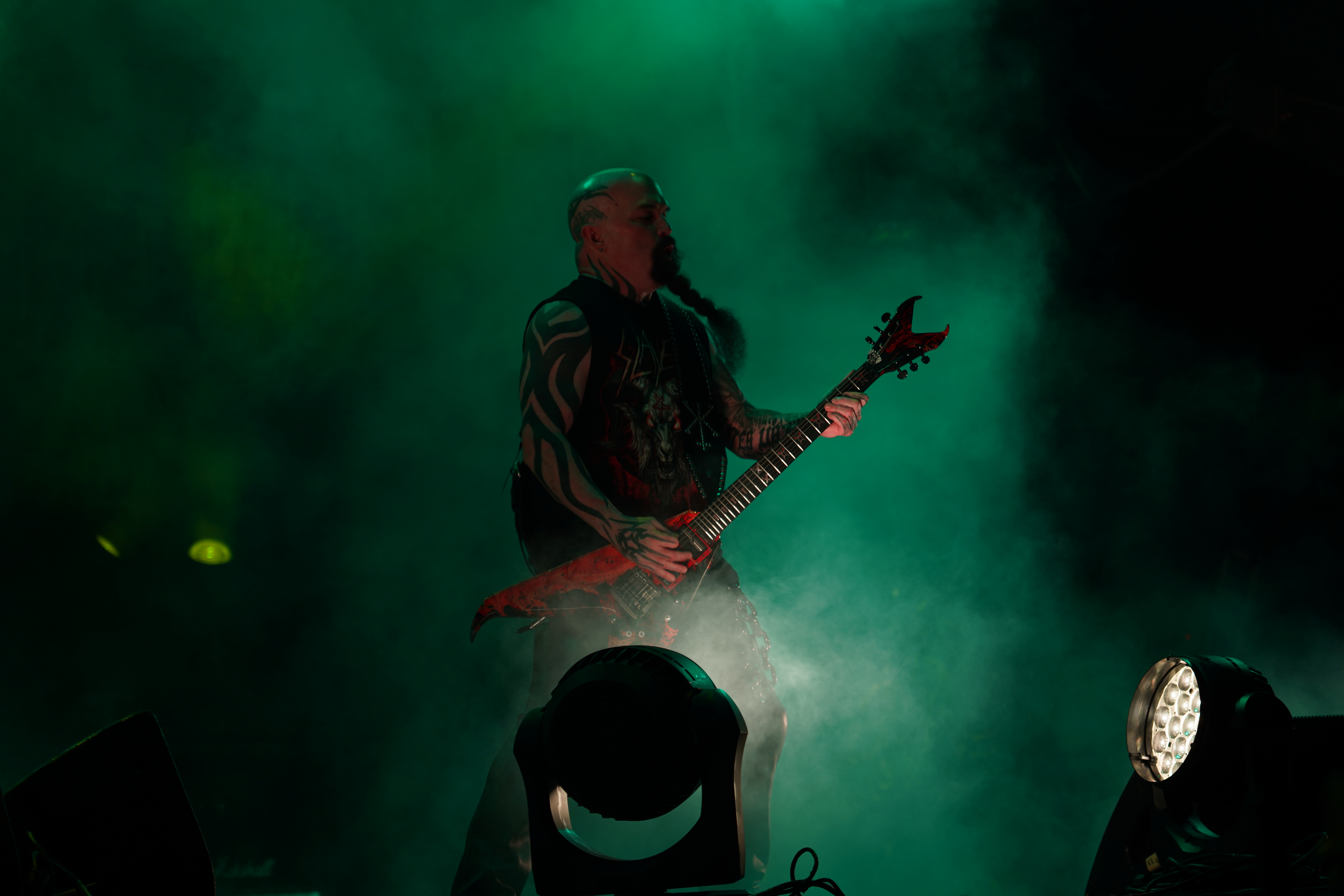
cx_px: 672
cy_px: 448
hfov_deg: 19.5
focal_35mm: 105
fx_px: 3920
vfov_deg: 13.0
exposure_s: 1/125
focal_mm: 105
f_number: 4
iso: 125
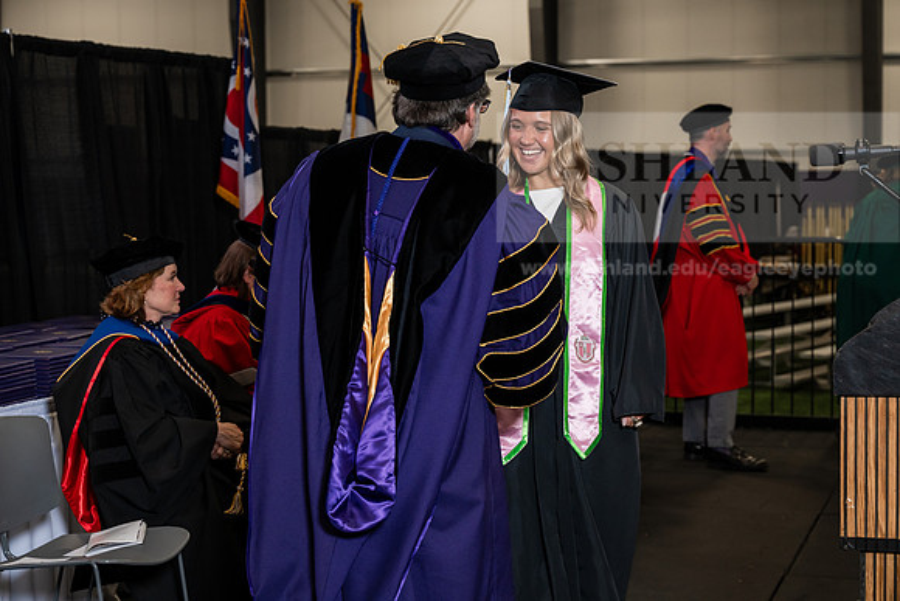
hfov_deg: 28.8
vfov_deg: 19.5
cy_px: 300
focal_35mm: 70
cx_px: 450
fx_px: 1750
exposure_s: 1/200
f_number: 5
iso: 1250
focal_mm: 70
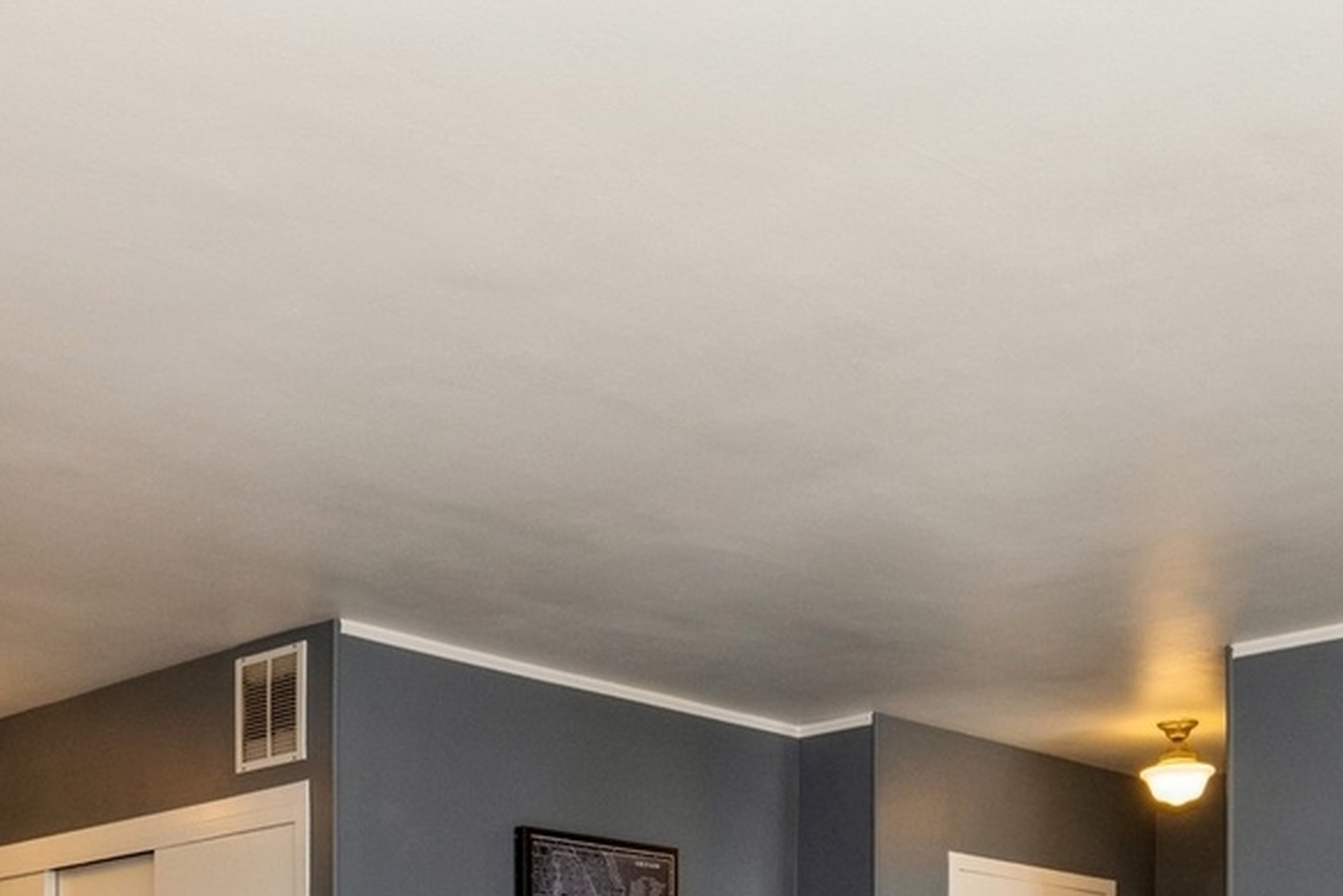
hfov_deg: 39.6
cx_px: 685
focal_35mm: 50
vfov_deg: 23.2
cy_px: 1232
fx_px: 1866
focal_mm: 18
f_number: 8
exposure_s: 1/25
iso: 400
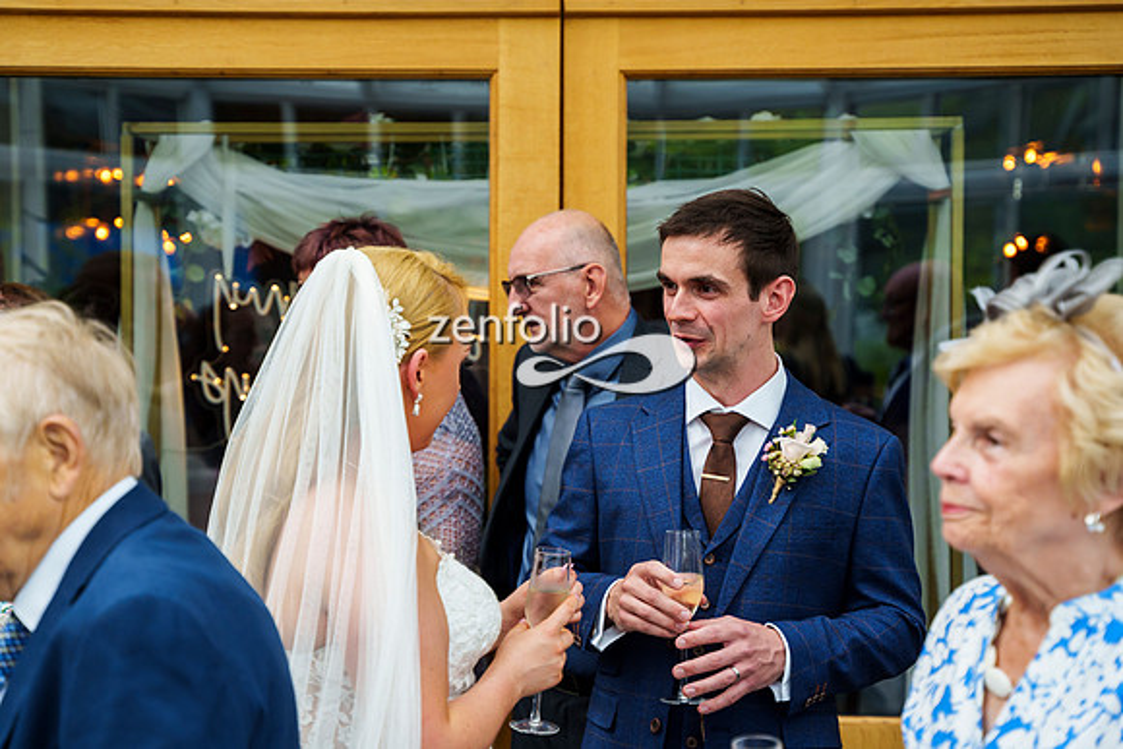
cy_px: 356
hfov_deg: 28.9
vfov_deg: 19.5
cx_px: 515
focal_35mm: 70
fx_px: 2177
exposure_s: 1/2500
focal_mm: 63
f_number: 3.5
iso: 800
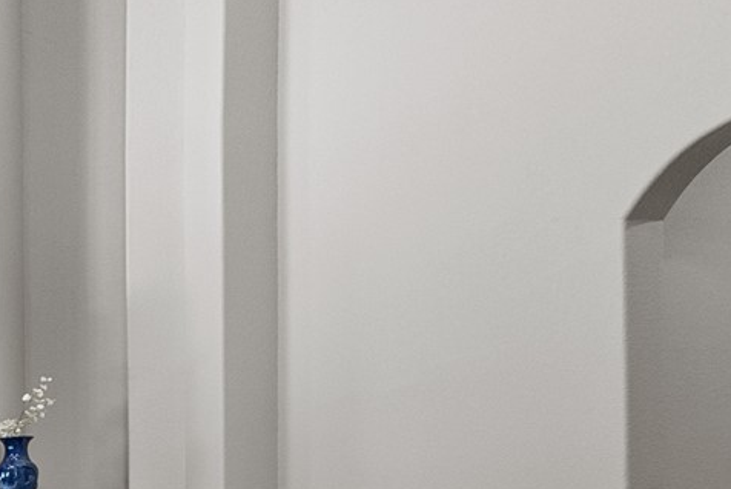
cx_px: -882
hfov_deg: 16.7
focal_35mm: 73
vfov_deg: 17.7
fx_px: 1483
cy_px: 613
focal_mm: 16
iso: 1000
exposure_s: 1/10
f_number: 8
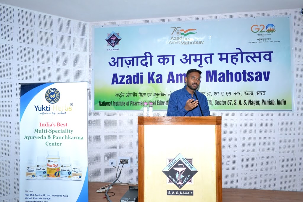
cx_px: 152
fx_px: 227
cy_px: 101
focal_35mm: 27
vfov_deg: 47.9
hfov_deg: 67.4
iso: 1600
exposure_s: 1/250
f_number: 6.3
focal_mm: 18
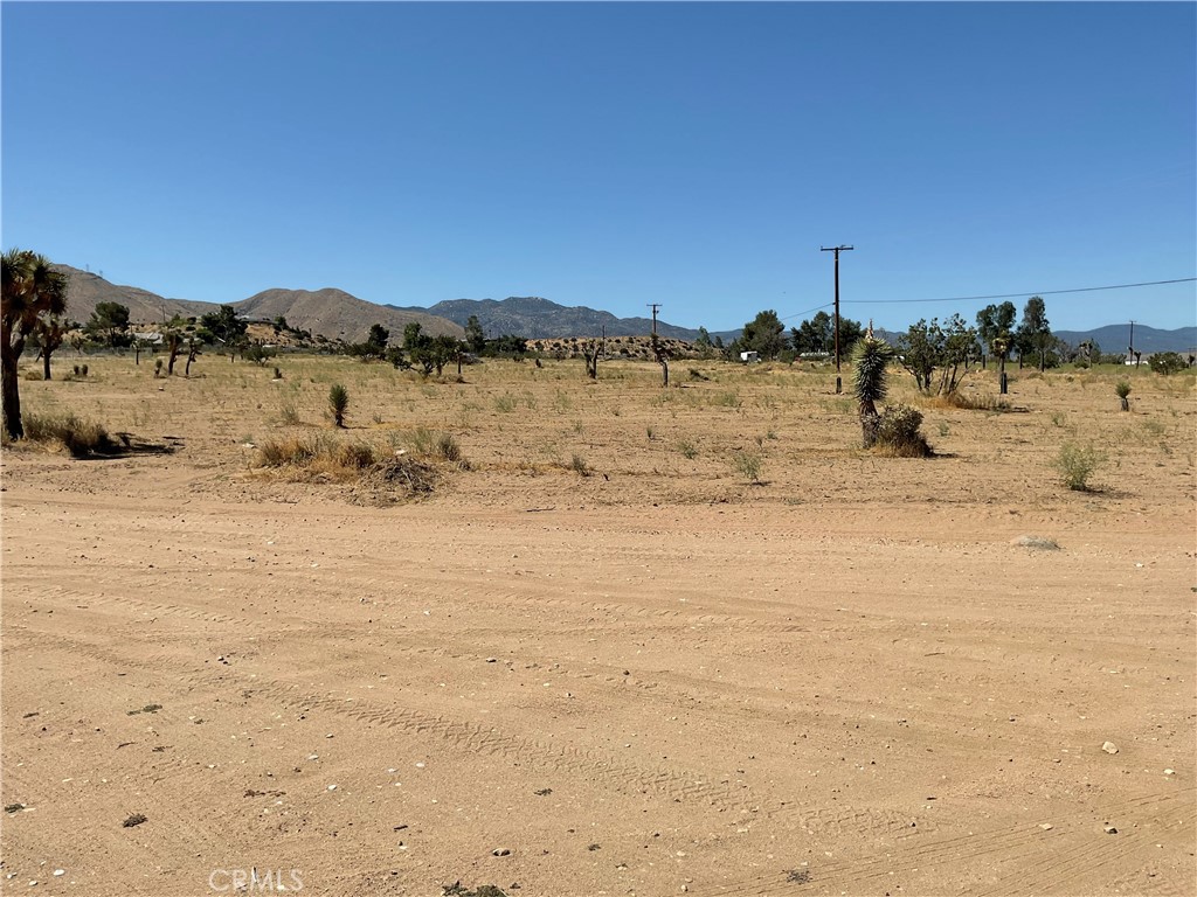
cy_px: 448
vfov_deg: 48.2
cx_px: 598
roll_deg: +0.8
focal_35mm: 29
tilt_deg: -4.7
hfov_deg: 61.7
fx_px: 1003
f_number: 1.8
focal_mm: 3
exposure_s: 1/3322
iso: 16
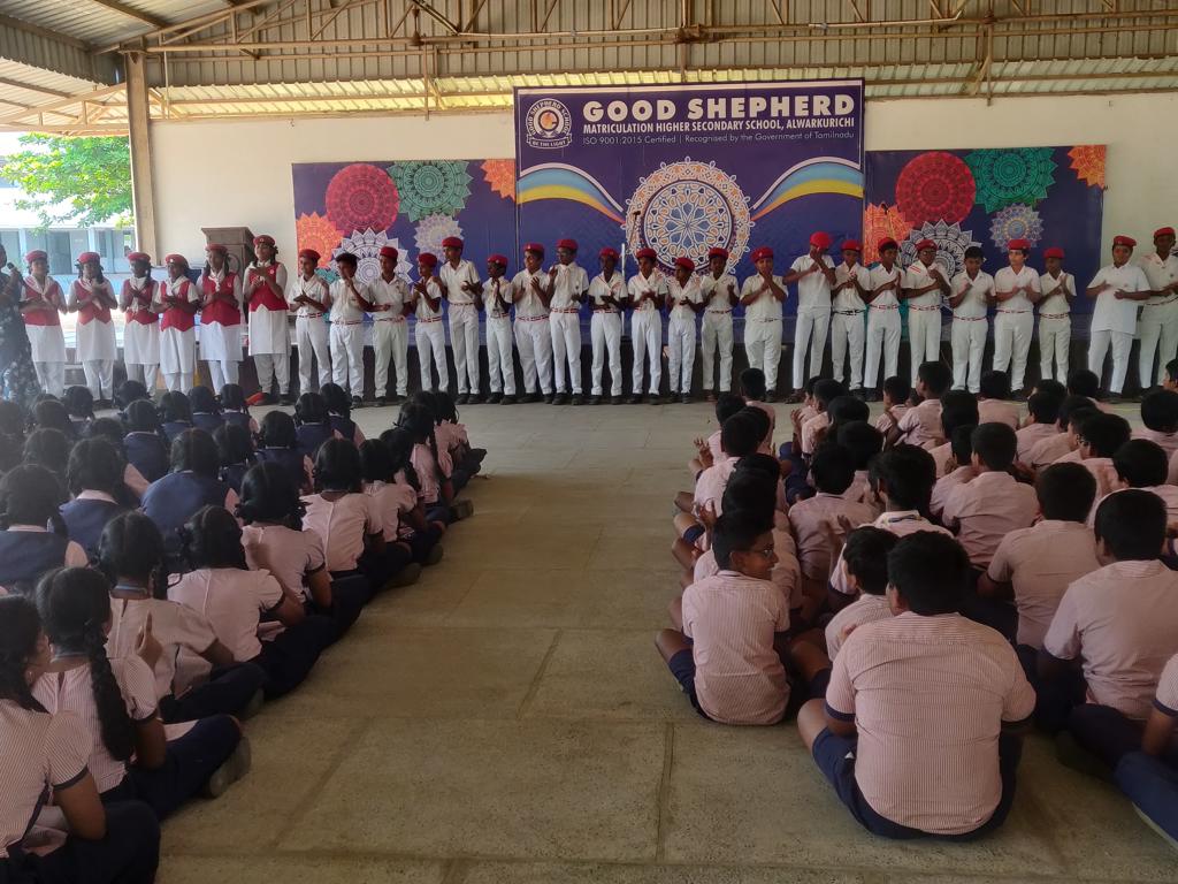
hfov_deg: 69.4
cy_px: 442
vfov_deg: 54.9
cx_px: 589
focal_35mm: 25
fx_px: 851
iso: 200
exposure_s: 1/50
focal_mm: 4.25
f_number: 1.7
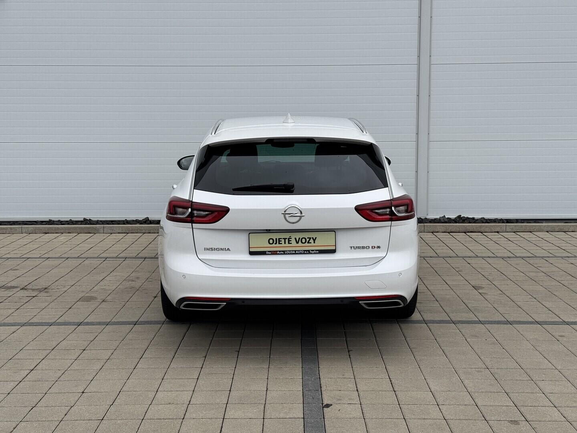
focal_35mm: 48
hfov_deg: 39.7
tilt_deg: -5.0
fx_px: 800
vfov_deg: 30.3
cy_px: 216
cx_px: 288
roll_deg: +0.6
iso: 64
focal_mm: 6.76
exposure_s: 1/700
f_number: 1.78
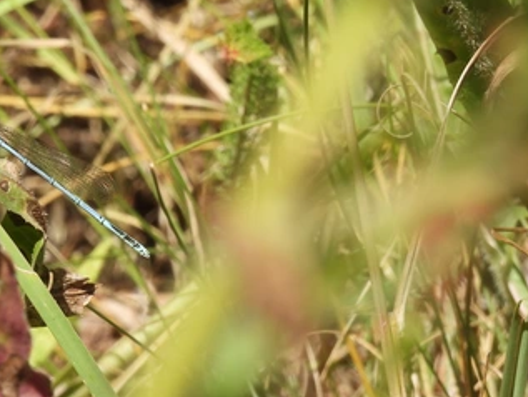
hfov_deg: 1.8
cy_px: 120
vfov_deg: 1.3
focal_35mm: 1110
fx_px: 16937
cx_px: 7
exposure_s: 1/320
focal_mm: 98.1
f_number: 6.3
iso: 100
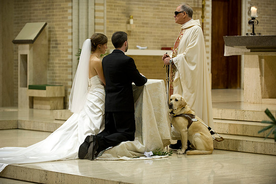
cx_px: 138
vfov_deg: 12.4
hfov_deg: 18.6
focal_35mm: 110
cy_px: 92
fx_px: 843
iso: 1250
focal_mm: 110
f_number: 2.8
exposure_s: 1/60
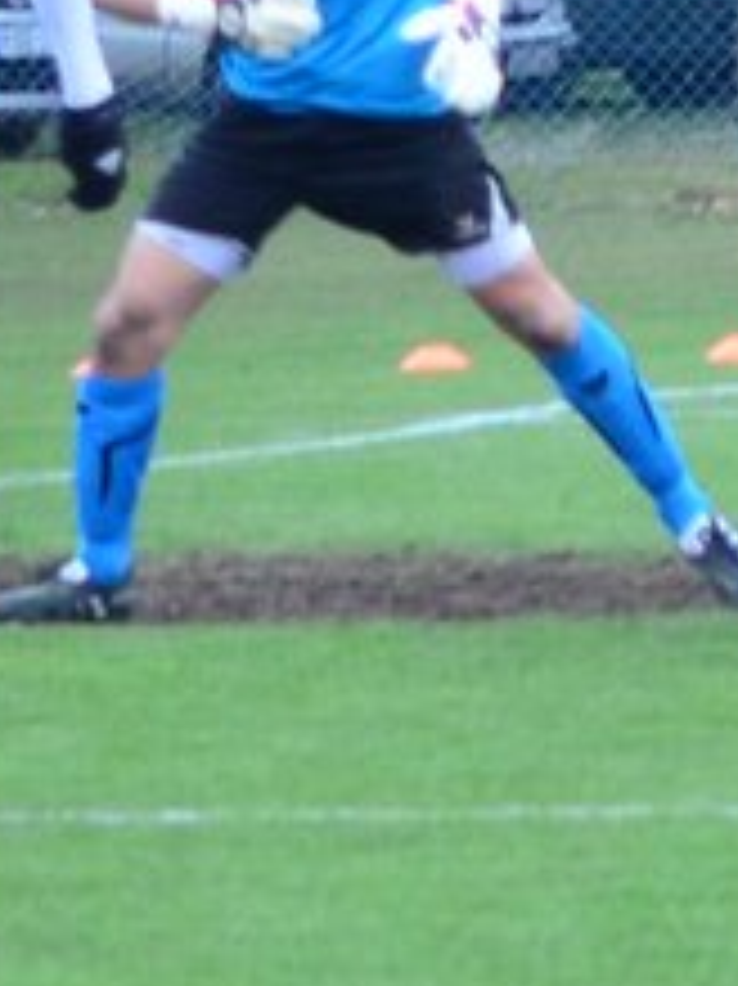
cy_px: 133
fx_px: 10499
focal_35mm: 369
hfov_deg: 4.0
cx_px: -140
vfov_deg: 5.4
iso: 500
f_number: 5
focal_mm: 70
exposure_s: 1/250
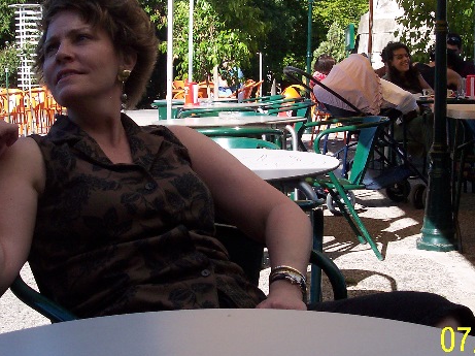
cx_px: 229
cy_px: 107
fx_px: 905
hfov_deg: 29.4
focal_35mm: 66
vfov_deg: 22.1
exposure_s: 1/350
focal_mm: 8
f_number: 4.8
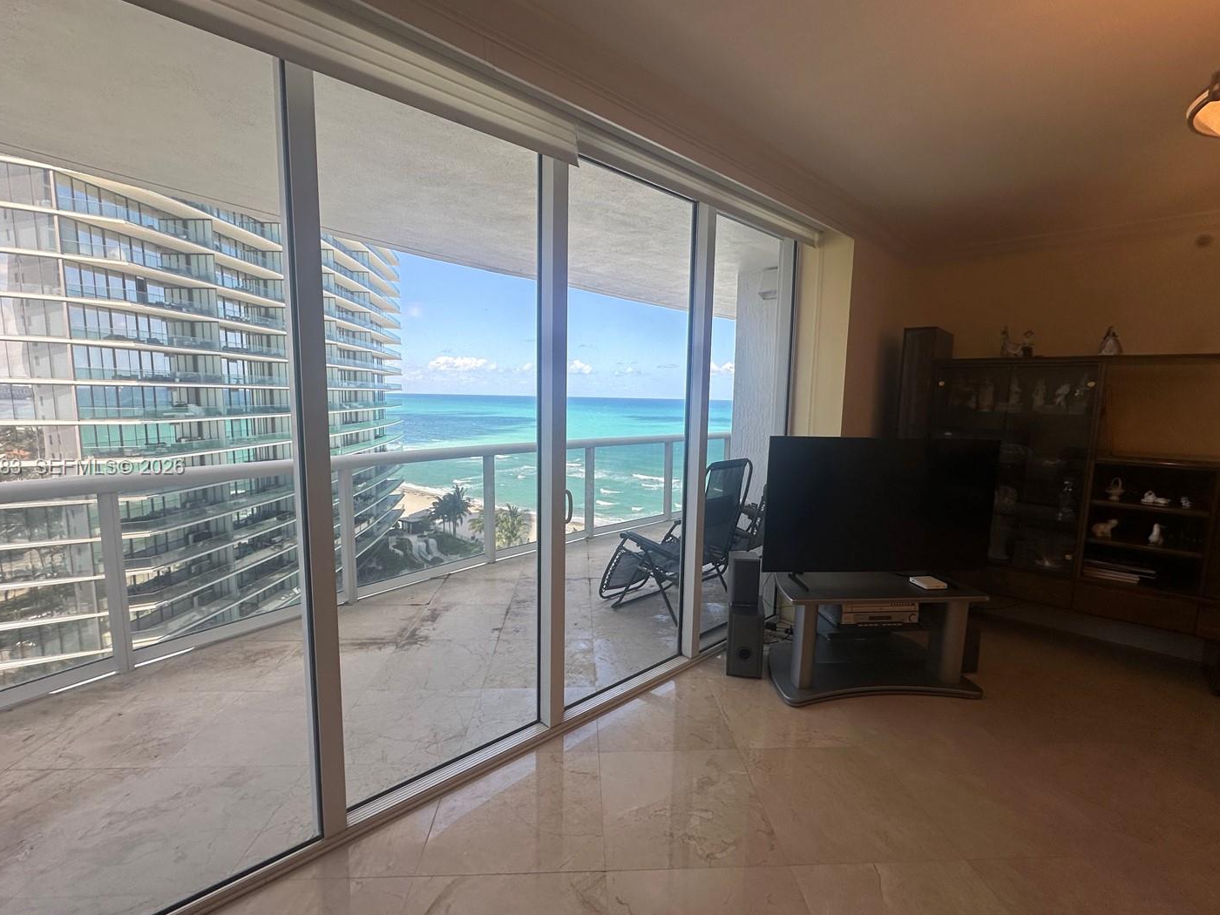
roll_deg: -0.9
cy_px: 468
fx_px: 564
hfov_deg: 94.5
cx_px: 610
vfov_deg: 78.1
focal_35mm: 16
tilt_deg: -7.0
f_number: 2.2
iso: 40
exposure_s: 1/276
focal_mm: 2.22
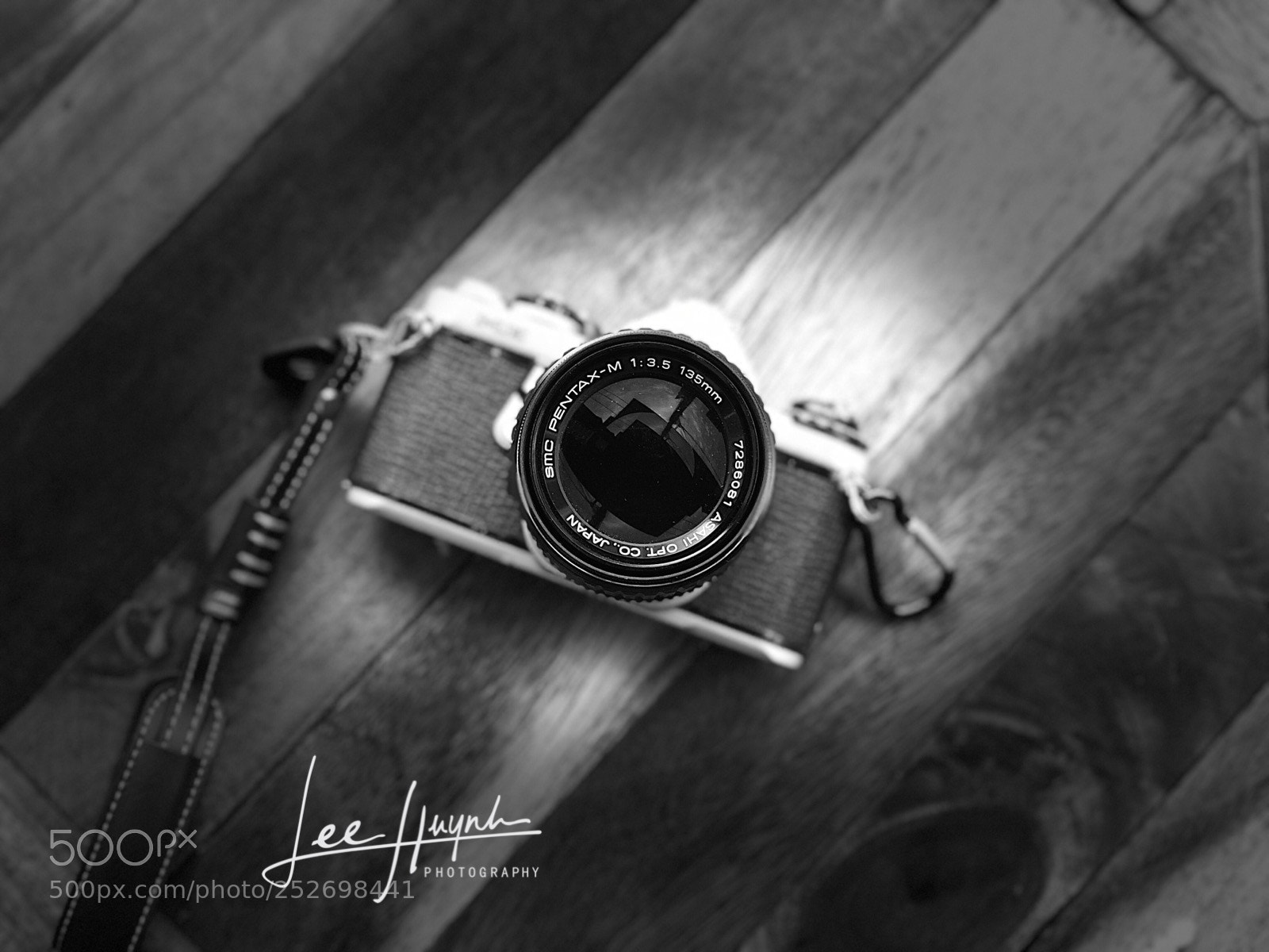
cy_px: 476
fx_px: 1906
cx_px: 634
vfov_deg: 28.0
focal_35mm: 52
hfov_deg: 36.8
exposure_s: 1/60
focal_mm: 6
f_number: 2.4
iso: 64
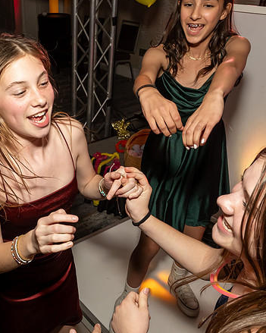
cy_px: 169
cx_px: 60
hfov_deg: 38.9
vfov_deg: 49.1
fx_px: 364
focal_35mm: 37
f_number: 7.1
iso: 800
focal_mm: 17
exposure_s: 1/250
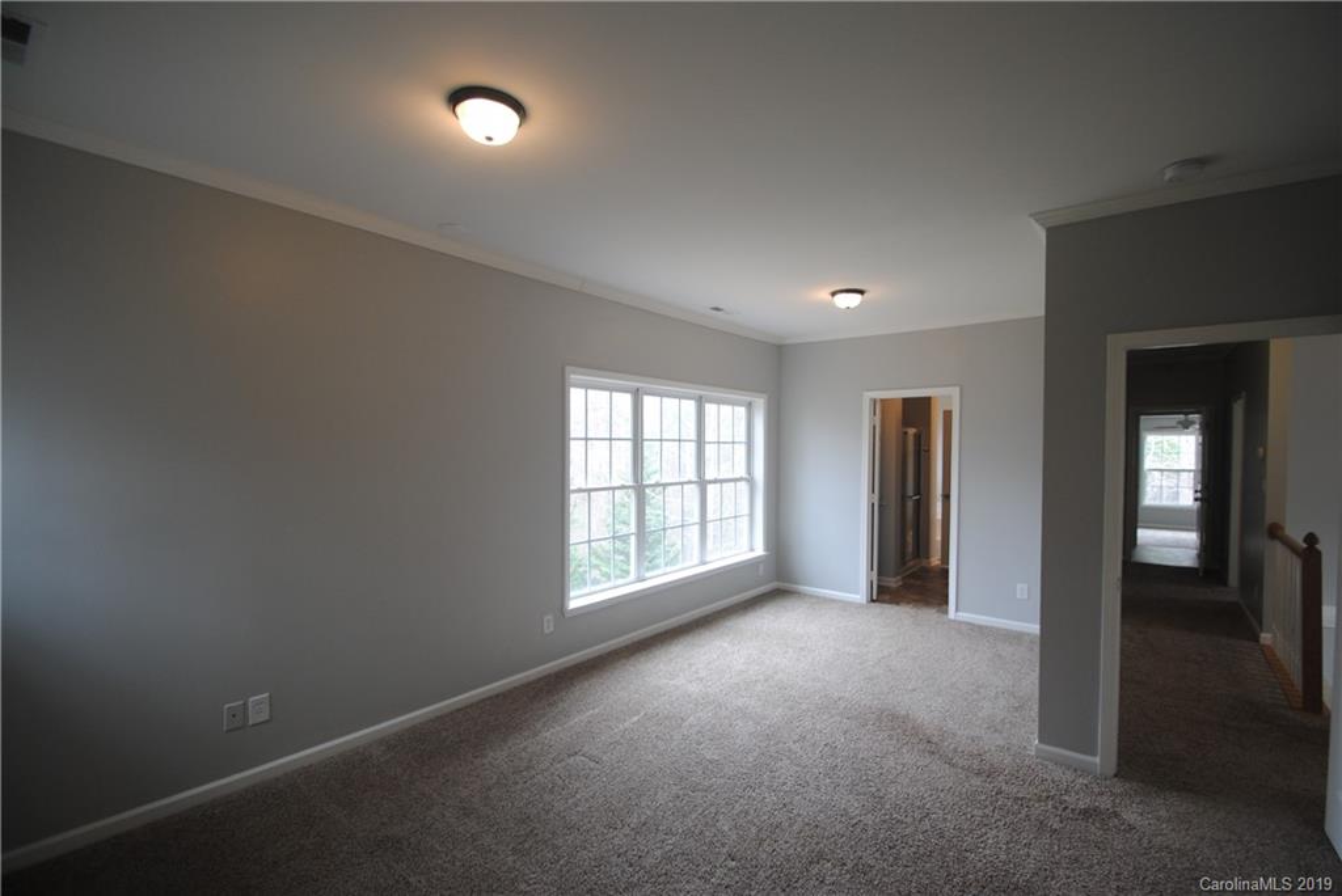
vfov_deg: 77.4
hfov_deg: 100.4
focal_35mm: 15
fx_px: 559
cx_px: 671
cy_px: 448
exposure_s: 1/40
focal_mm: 10
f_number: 3.5
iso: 200
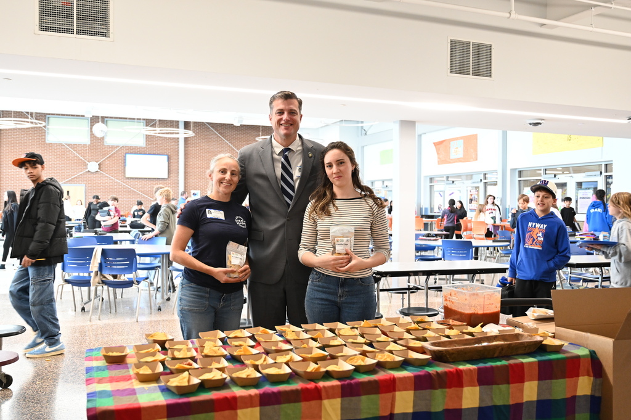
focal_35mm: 33
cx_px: 316
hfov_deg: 57.3
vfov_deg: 39.9
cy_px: 210
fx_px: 578
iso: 2800
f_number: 4
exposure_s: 1/125
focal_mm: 33
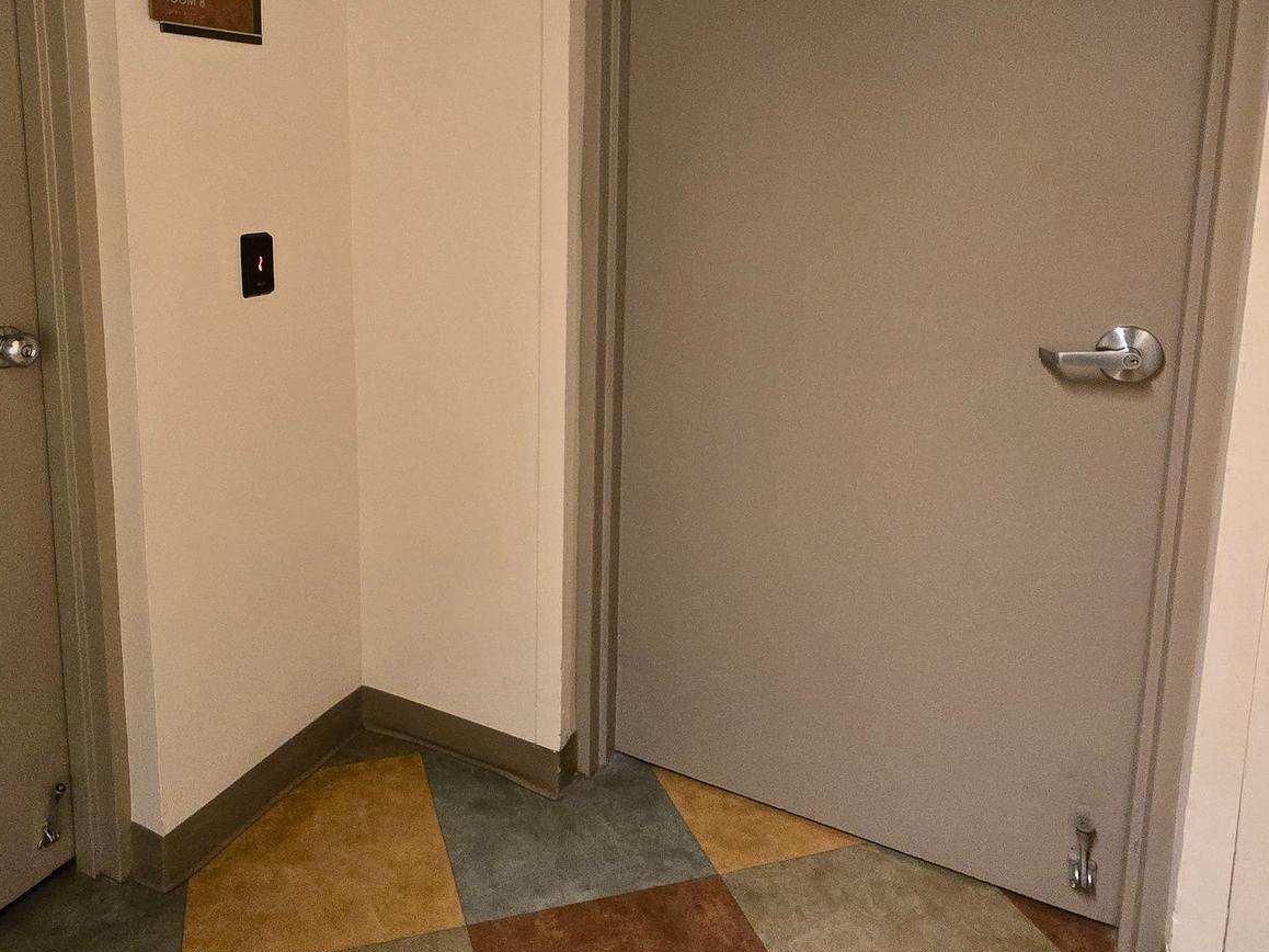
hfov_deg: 72.8
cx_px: 481
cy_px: 290
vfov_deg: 57.1
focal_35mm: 23
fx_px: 843
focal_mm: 2.2
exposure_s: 1/60
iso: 1000
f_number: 2.2
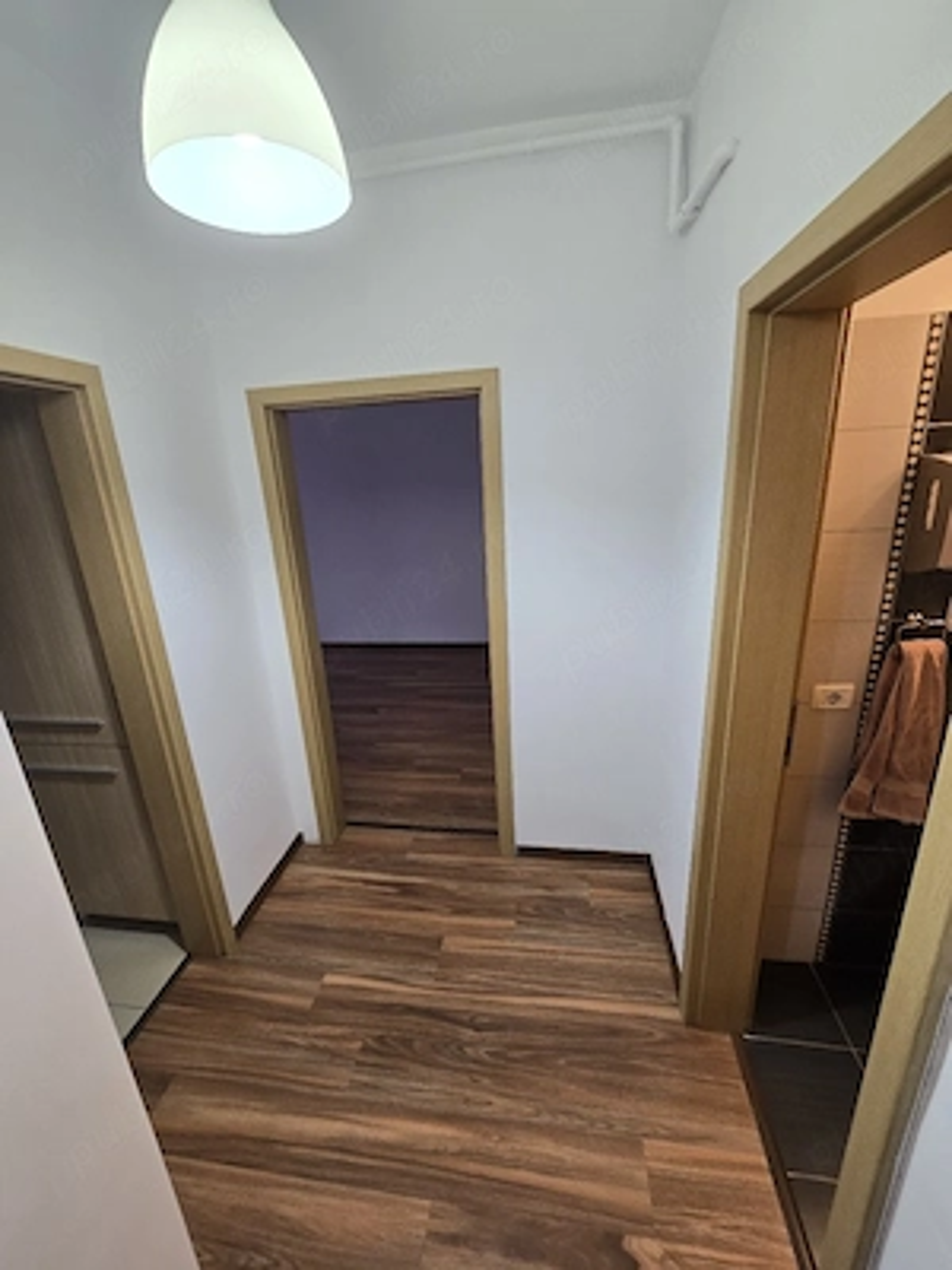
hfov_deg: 89.9
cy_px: 635
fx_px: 477
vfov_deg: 106.2
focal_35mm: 13
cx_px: 476
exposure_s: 1/50.3
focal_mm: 2.2
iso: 100
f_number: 2.2
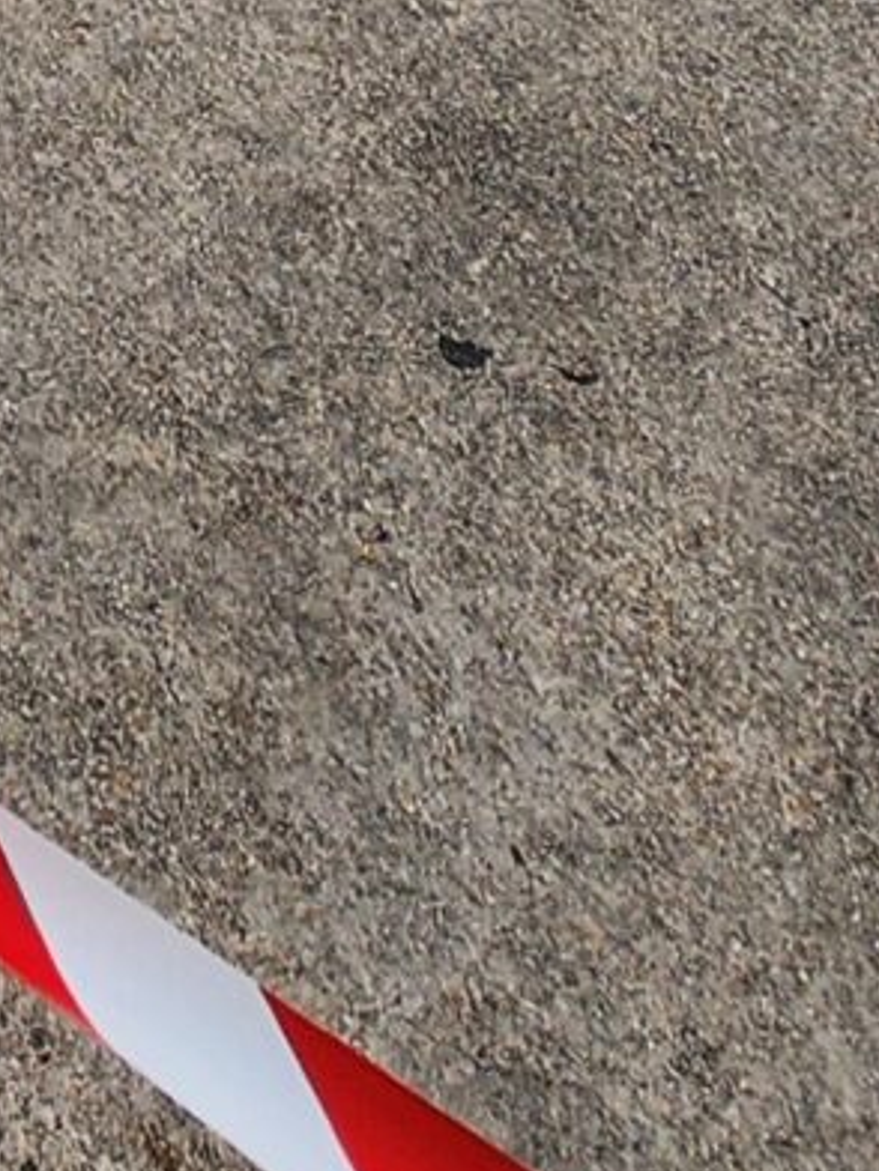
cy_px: -2058
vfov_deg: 12.7
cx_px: -747
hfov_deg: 14.9
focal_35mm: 85
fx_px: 2878
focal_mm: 2.2
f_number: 2.2
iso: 50
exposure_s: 1/2271
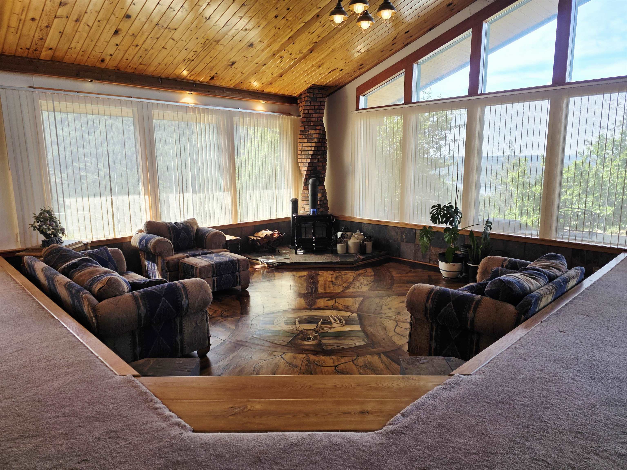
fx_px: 417
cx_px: 314
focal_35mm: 23
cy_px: 235
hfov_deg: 73.9
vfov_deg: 58.9
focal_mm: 6.3
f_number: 1.7
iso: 64
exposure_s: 1/120
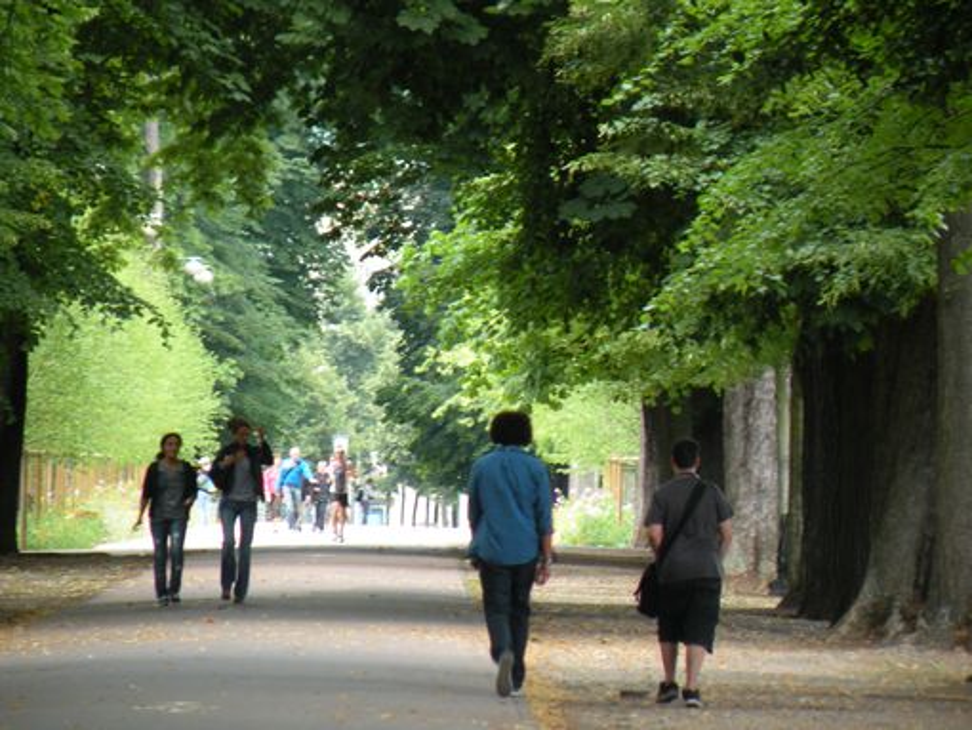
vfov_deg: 3.1
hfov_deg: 4.1
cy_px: 365
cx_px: 486
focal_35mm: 486
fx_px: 13653
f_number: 4.5
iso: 64
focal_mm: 84.2
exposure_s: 1/36
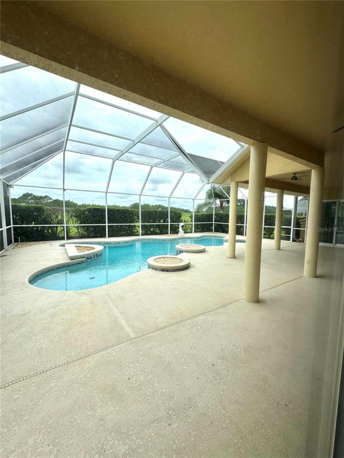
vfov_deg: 102.1
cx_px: 172
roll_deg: -0.3
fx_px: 185
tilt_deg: -5.4
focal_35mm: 14
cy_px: 229
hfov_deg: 85.7
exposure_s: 1/1020
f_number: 2.2
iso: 50
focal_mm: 2.22
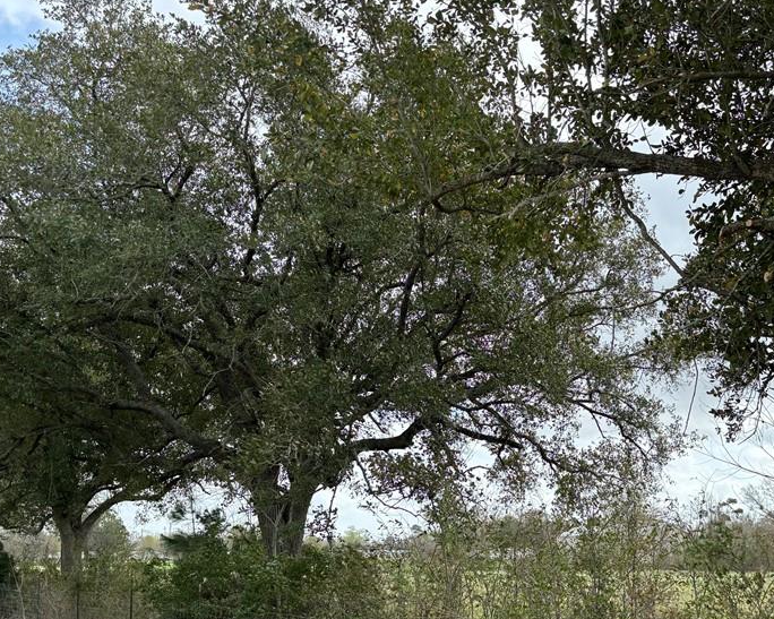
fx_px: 870
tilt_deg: +9.7
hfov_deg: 47.7
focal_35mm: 38
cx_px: 453
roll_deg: +0.3
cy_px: 392
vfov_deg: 38.9
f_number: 1.6
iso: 50
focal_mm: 5.96
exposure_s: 1/1477
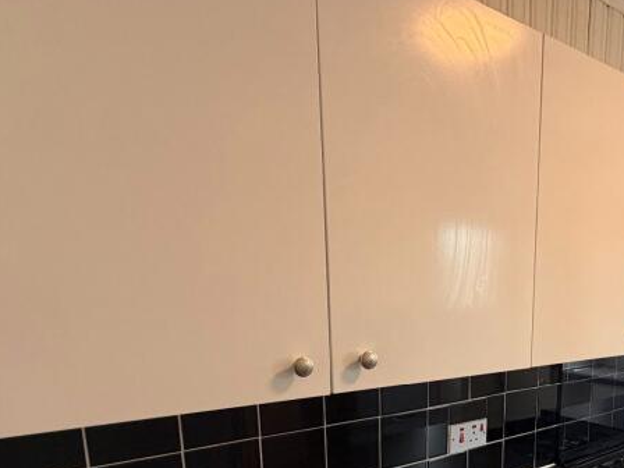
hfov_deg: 51.7
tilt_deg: -13.6
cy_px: 408
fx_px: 577
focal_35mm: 32
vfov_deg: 41.2
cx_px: 532
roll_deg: -2.6
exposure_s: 1/121
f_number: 2.2
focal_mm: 2.22
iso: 200
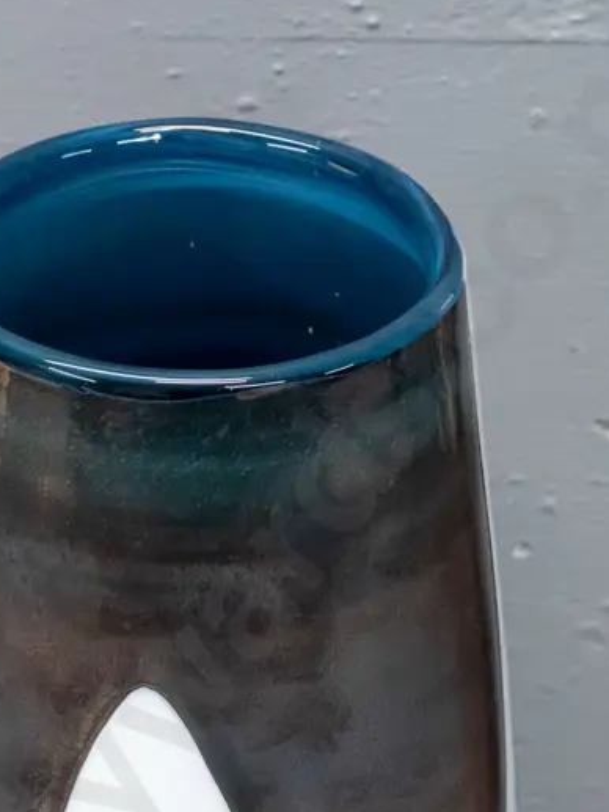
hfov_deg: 14.3
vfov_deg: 18.9
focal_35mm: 103
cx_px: 202
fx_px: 2415
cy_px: 668
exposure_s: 1/100
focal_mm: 26
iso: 3200
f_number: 5.6
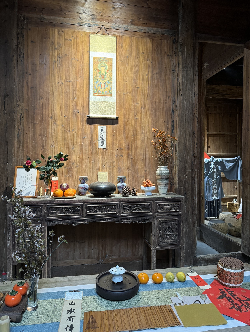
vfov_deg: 71.6
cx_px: 125
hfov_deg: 56.9
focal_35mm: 24
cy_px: 166
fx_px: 231
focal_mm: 6.86
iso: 320
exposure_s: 1/50
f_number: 1.78
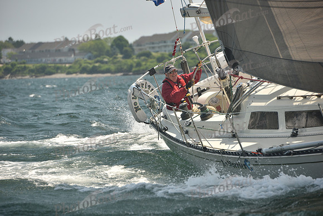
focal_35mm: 200
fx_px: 1795
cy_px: 108
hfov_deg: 10.3
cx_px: 162
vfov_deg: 6.9
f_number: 5.6
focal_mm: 200
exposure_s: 1/640
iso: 250
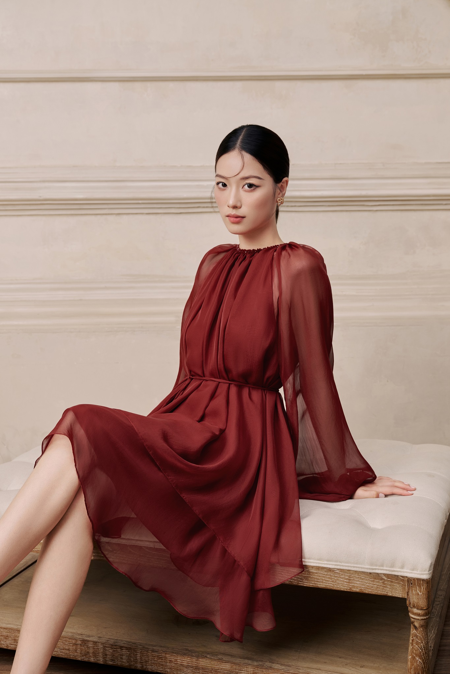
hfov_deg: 27.5
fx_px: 919
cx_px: 225
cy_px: 337
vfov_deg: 40.3
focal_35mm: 49
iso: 200
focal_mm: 49
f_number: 7.1
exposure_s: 1/160
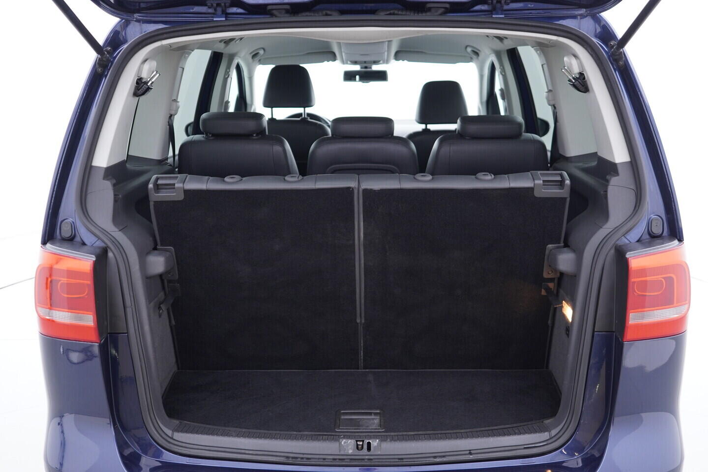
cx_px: 354
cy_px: 236
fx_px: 708
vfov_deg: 36.9
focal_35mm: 36
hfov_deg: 53.1
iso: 250
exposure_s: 1/40
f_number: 2.8
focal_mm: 24
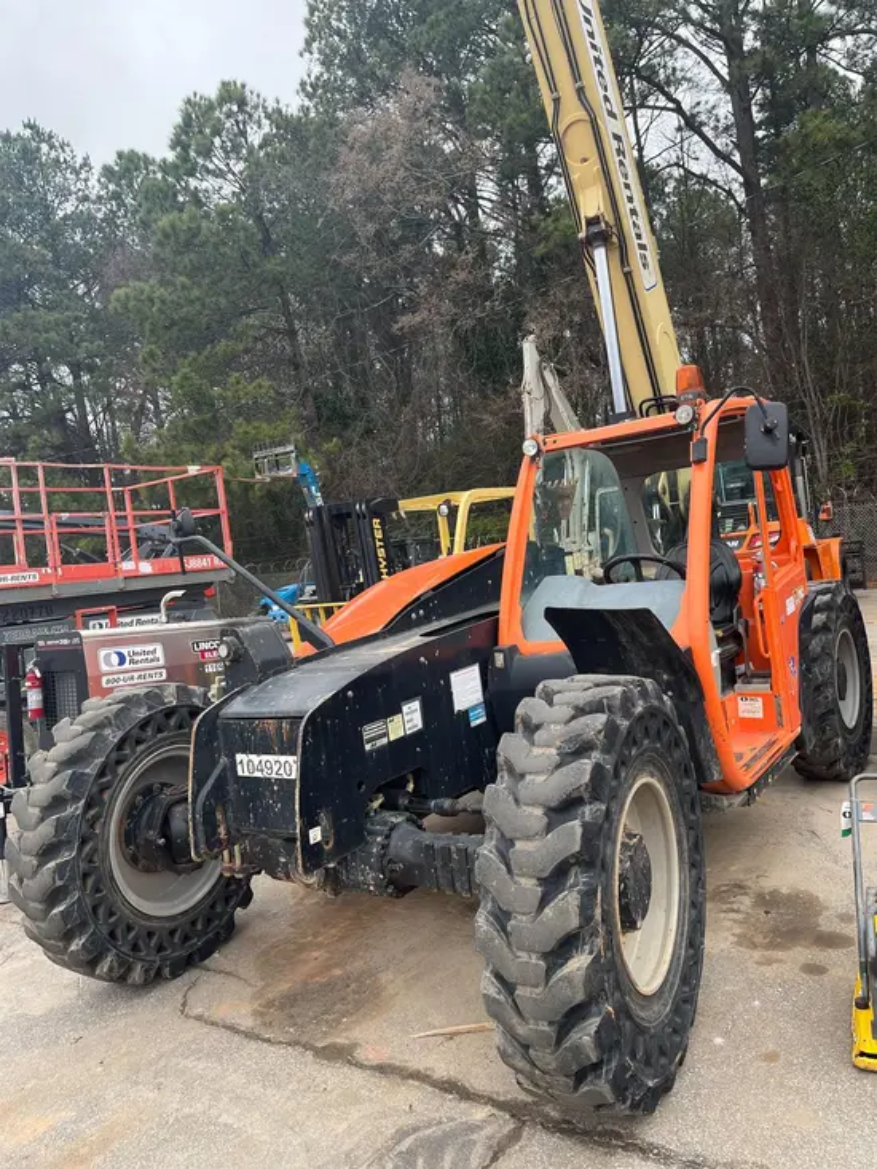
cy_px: 584
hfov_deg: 53.1
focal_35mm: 26
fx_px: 878
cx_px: 438
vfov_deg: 67.3
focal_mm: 5.1
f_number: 1.6
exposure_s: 1/544
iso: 50
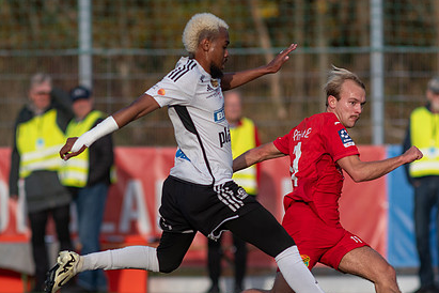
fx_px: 7743
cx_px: 235
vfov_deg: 2.2
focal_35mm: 635
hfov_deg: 3.2
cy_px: 205
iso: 180
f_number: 3.2
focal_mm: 300
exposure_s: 1/2000
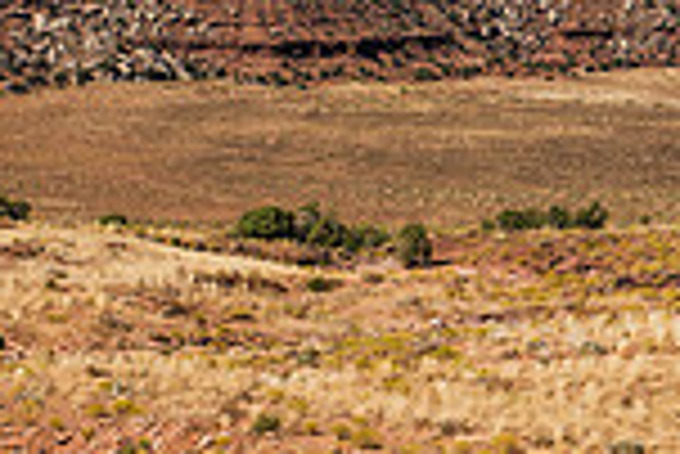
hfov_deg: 10.1
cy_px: 187
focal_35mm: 204
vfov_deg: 6.7
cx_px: 486
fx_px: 3857
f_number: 7.1
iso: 160
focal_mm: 53
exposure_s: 1/640
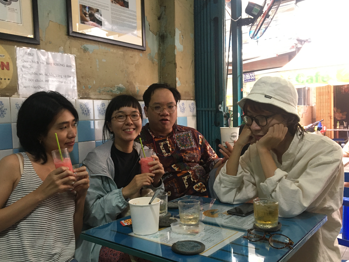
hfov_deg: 56.8
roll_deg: +2.9
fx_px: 323
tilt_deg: -4.1
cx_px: 170
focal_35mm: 32
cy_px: 140
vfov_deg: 44.1
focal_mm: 4.15
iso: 200
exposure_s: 1/33
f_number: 2.2
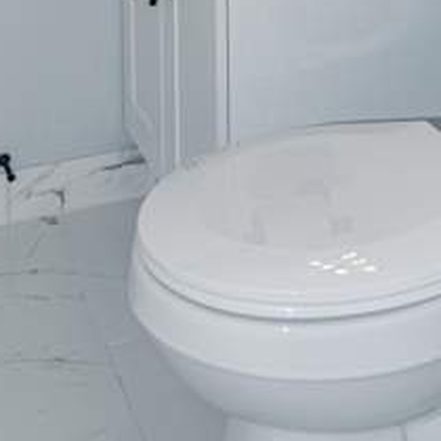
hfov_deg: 24.5
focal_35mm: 70
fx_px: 1009
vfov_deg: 20.3
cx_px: 307
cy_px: -264
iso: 500
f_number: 7.1
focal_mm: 24
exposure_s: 1/125
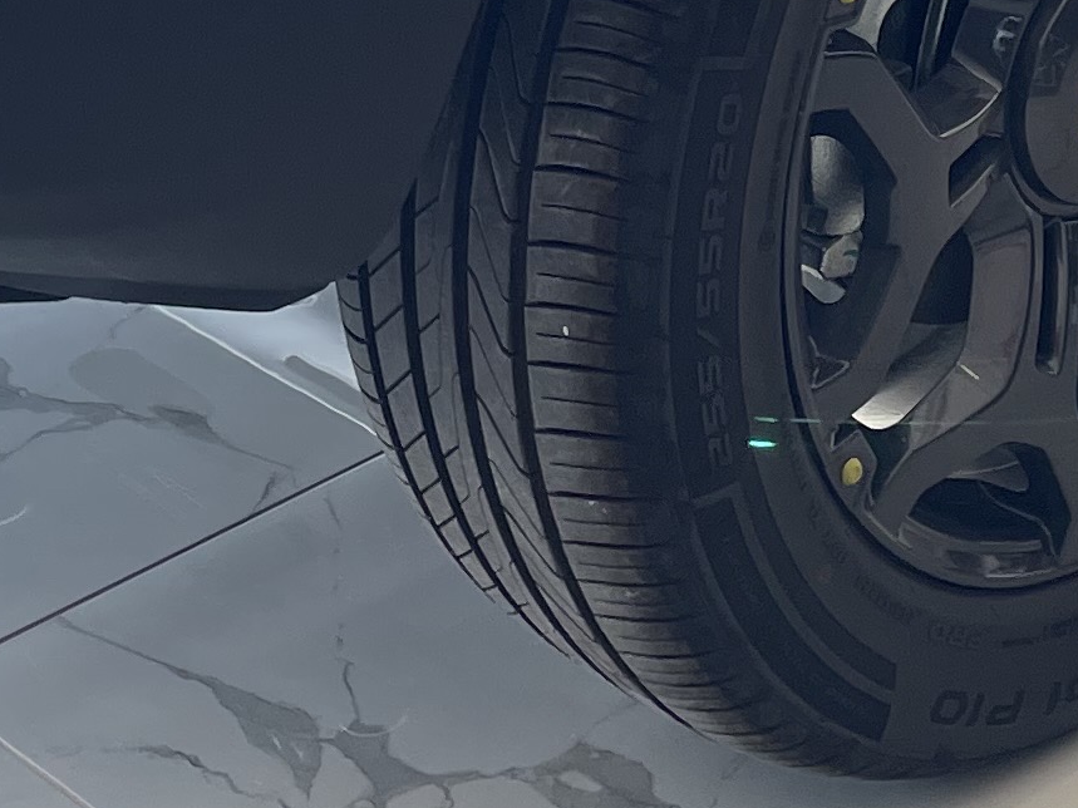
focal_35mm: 122
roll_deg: -0.2
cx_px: 809
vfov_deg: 11.2
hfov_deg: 16.1
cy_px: -710
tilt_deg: -14.9
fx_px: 3799
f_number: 1.6
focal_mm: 4.2
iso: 32
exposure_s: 1/135
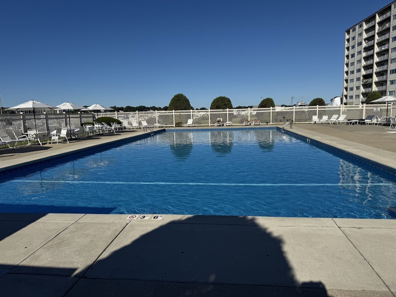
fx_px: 275
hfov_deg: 71.6
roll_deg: +1.6
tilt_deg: -7.6
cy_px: 148
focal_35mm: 24
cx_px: 198
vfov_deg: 56.8
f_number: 1.78
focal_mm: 6.76
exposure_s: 1/10417
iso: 80
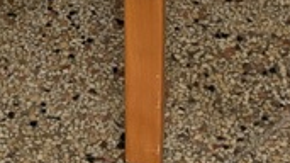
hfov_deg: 12.3
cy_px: -389
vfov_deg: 6.3
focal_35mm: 170
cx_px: -95
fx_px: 1307
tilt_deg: -25.2
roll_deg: +5.3
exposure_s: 1/60
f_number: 1.6
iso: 400
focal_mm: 5.96
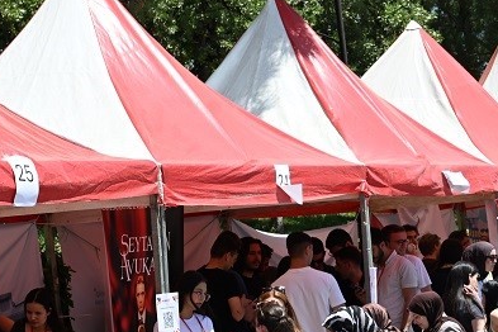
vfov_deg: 8.9
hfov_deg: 13.2
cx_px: 503
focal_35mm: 154
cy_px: 250
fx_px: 2130
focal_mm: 56
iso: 100
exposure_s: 1/200
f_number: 8
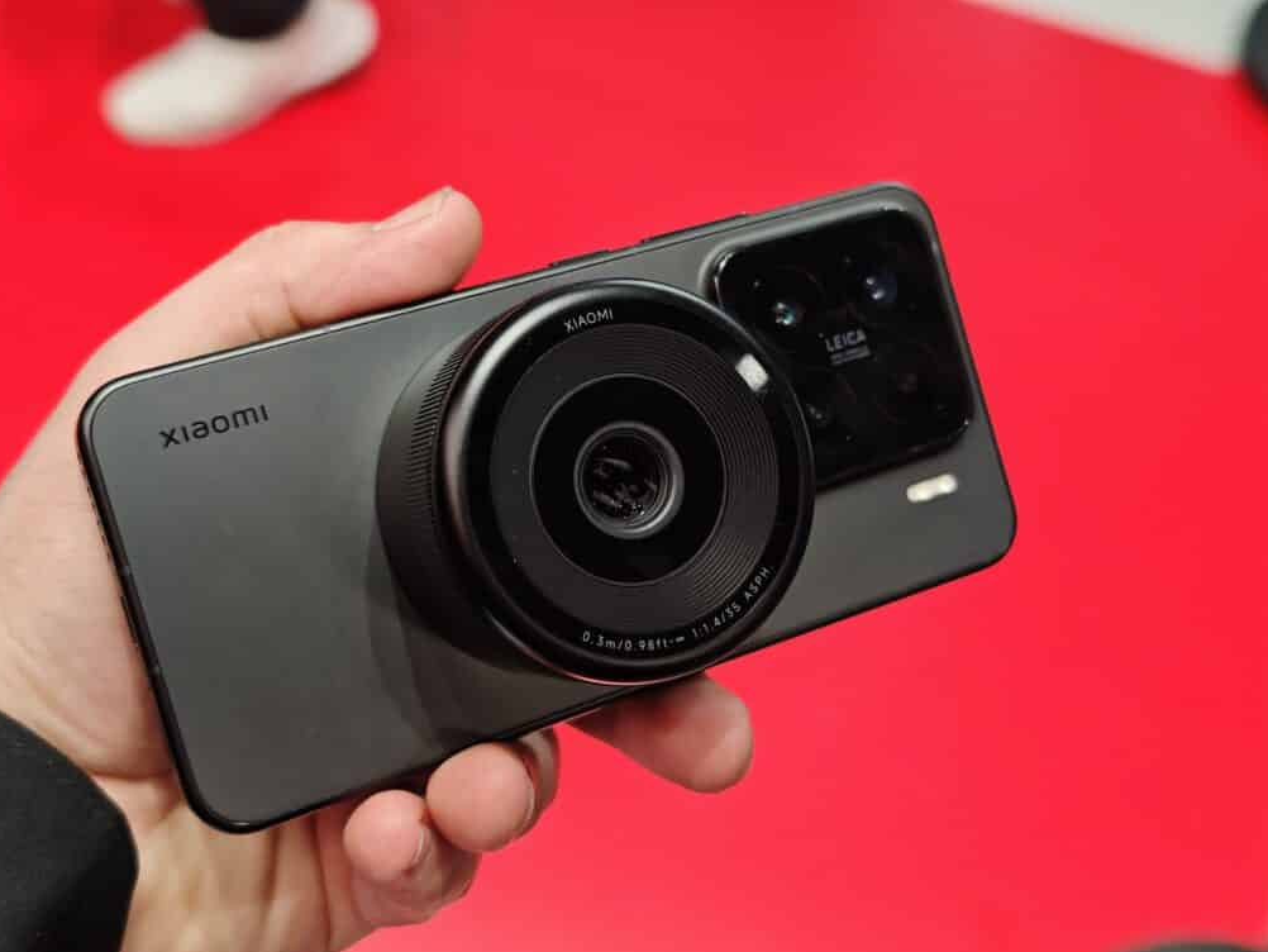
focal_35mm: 47
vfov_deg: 30.9
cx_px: 634
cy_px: 485
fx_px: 1722
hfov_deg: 40.4
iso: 400
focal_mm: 8.72
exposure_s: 1/400
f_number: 1.63
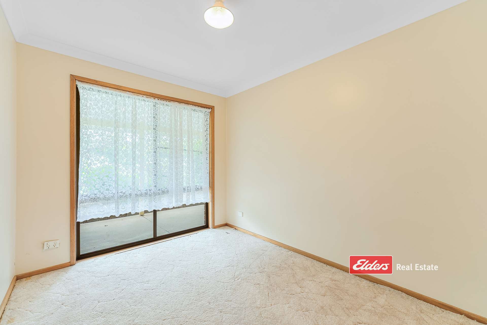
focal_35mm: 14
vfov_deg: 81.3
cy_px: 162
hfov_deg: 104.2
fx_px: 190
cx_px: 244
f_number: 7.1
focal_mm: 14
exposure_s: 1/100
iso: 200
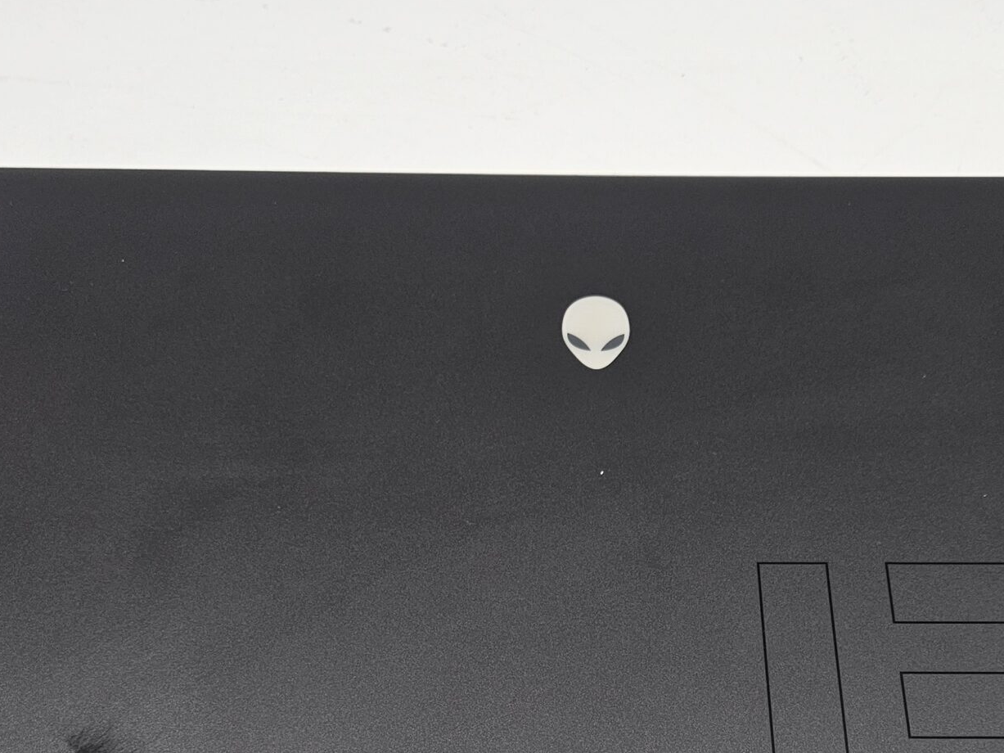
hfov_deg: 39.6
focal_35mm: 48
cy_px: 649
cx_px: 566
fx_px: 1392
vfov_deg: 29.3
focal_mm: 5.4
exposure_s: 1/169
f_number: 1.8
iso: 40
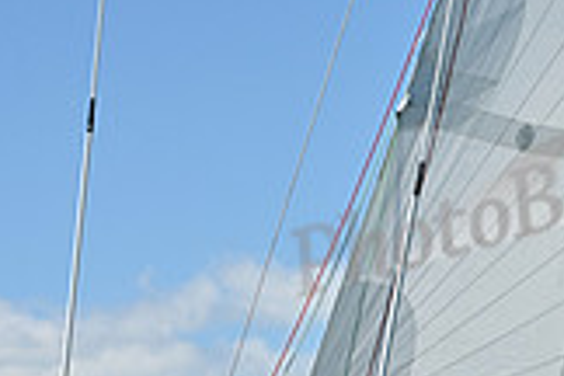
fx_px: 3932
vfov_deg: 5.4
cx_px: 964
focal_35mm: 251
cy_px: 660
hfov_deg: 8.0
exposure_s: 1/800
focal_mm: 70
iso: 320
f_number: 11
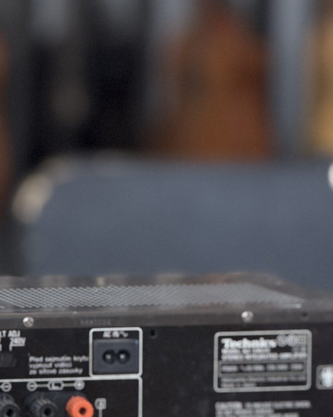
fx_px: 2920
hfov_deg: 6.5
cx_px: 11
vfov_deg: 8.1
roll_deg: +0.7
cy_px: 495
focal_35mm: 237
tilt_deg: -9.6
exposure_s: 1/102
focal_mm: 16.89
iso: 500
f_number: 2.8
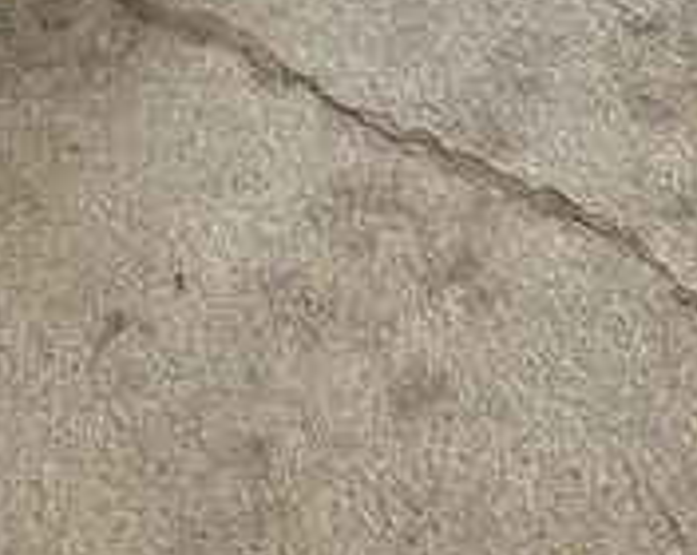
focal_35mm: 106
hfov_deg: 17.8
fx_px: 2182
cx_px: 28
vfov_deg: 12.1
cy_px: -700
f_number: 1.6
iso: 100
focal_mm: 5.1
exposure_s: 1/122
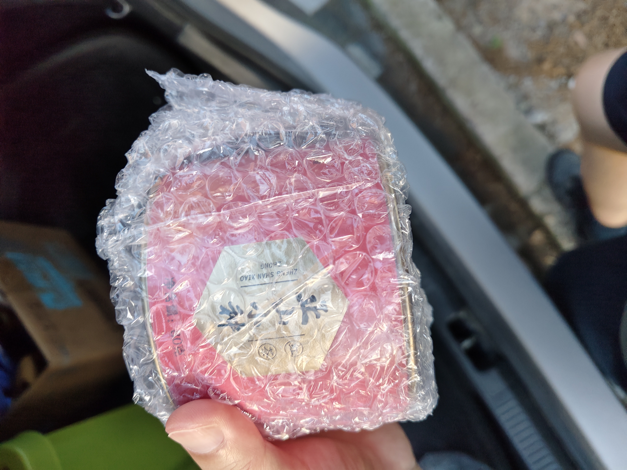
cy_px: 235
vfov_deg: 56.8
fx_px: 435
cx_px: 314
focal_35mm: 24
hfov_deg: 71.6
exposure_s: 1/100
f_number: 1.88
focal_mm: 5.56
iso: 211
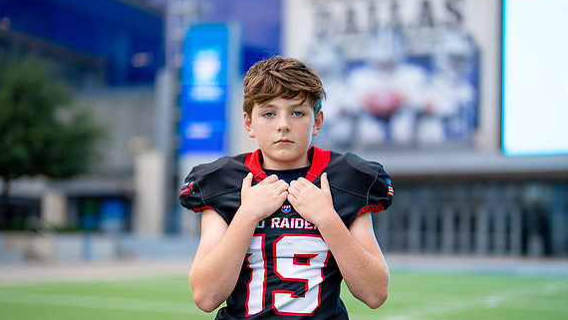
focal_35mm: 62
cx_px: 287
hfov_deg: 33.8
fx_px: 934
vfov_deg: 19.4
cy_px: 178
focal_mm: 50
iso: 100
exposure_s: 1/1600
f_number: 1.2
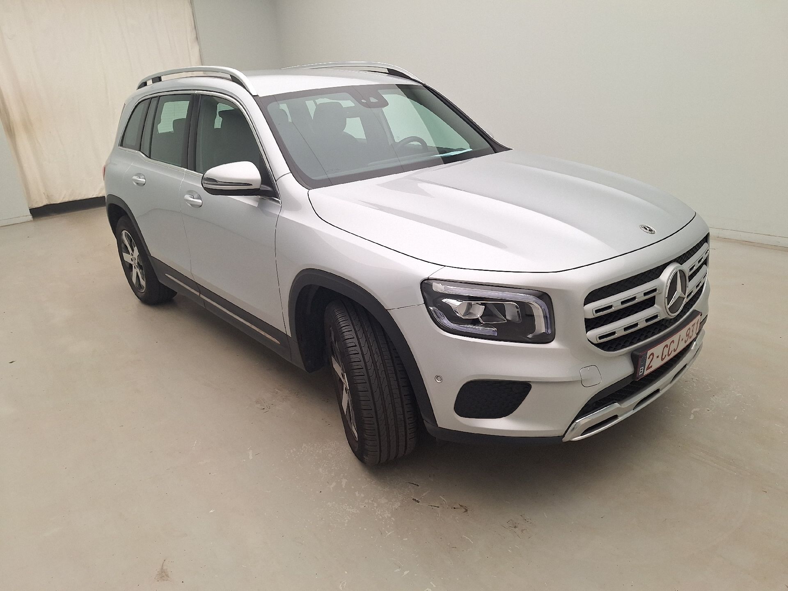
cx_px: 394
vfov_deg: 58.9
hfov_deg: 73.9
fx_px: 524
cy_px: 296
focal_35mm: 23
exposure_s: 1/122
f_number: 1.8
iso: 40
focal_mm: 5.54
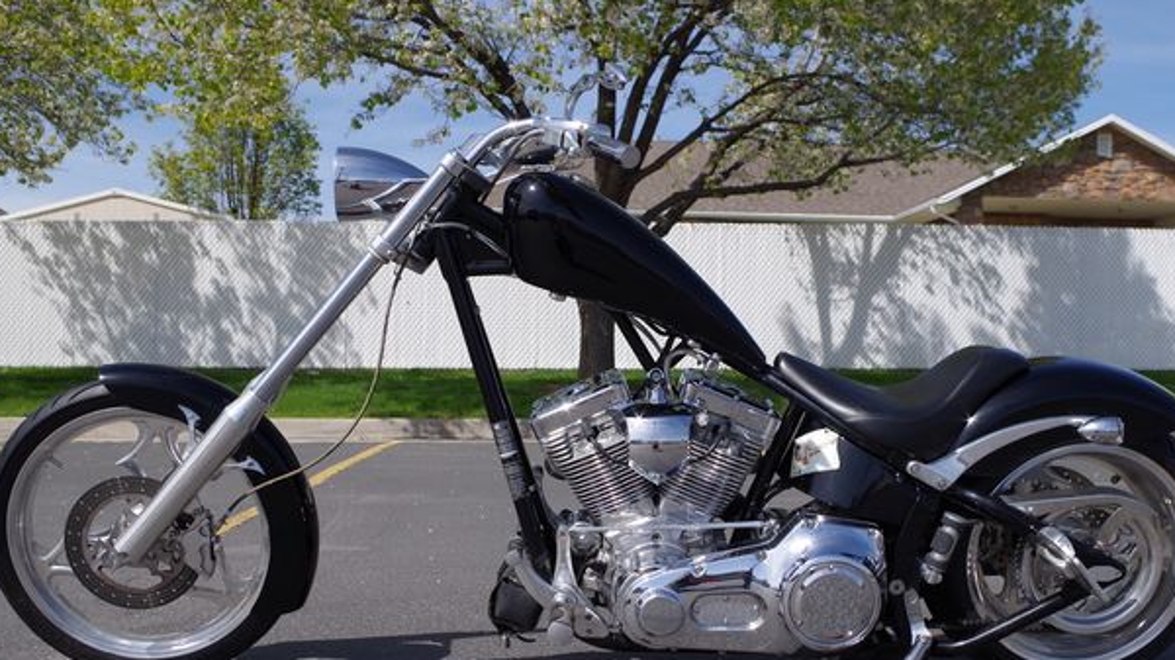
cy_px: 375
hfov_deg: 52.8
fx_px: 1184
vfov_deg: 31.1
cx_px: 601
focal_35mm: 38
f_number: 7.1
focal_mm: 23.13
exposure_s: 1/320
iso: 100
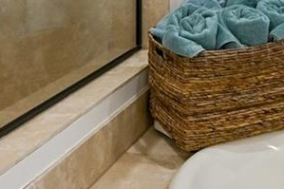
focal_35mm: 75
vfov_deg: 16.9
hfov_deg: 25.7
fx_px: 591
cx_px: 284
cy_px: -70
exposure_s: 1/100
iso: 800
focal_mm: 14
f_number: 8
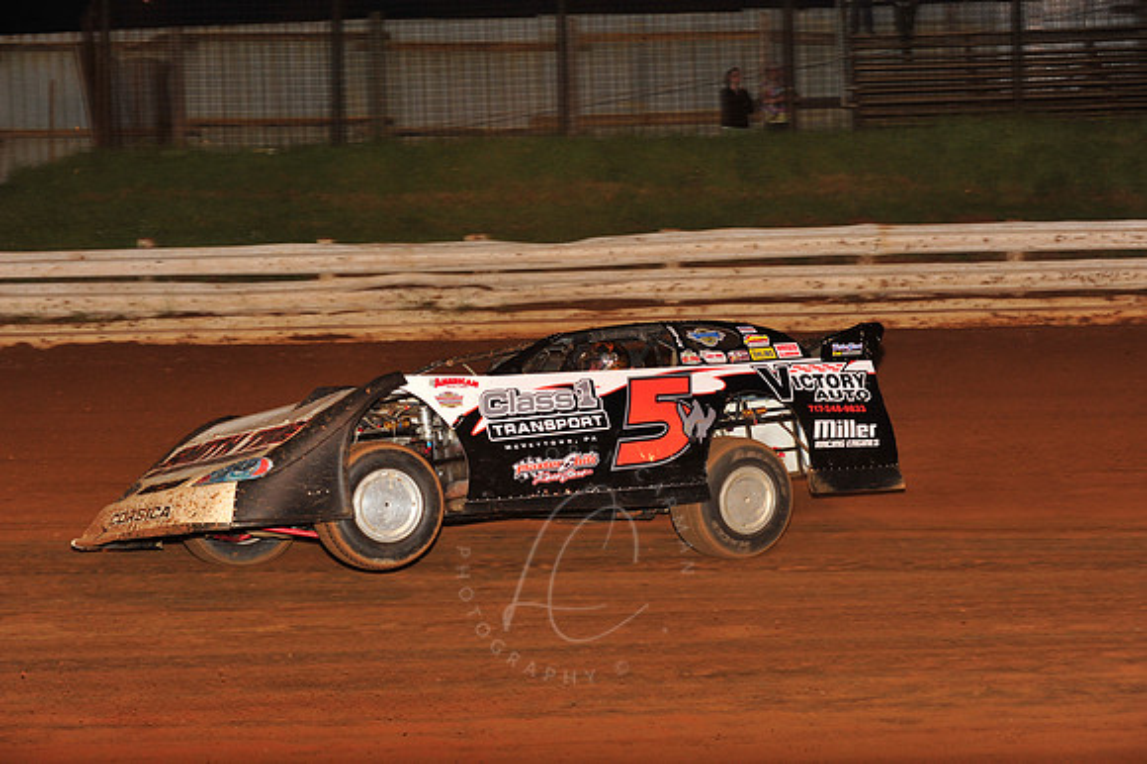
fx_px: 3184
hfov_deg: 20.4
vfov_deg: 13.7
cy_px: 382
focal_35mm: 100
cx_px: 574
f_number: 6.3
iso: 800
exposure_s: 1/320
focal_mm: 100
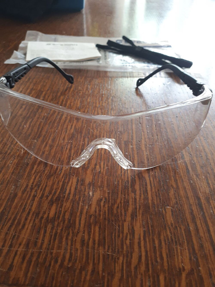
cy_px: 144
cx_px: 108
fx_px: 224
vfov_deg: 65.3
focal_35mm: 27
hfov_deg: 51.4
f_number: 1.9
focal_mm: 3.6
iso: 250
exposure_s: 1/17
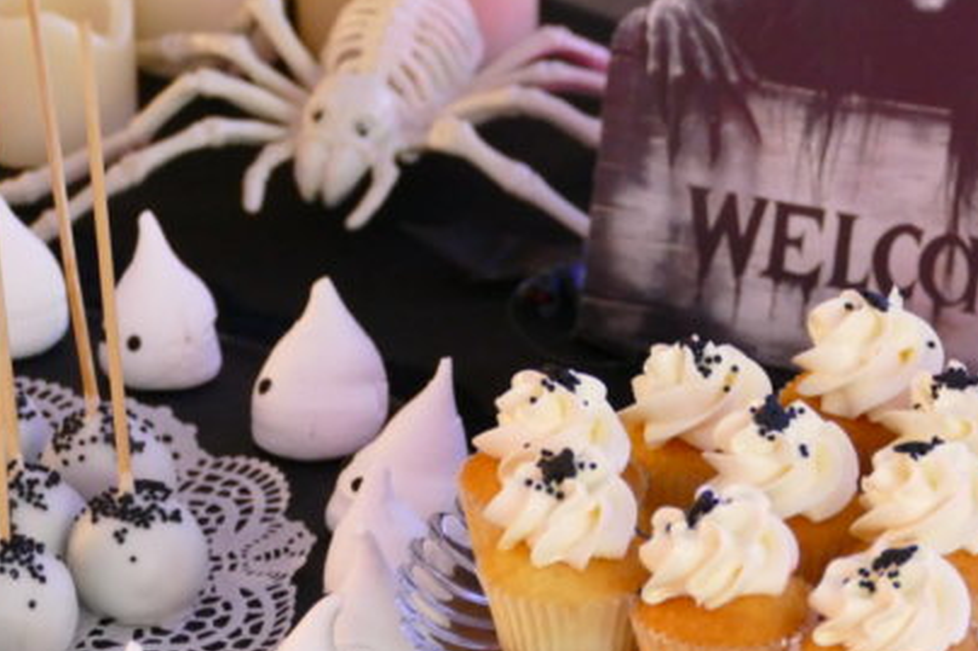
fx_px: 5974
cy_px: 402
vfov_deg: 6.2
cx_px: 822
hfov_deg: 9.3
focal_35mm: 220
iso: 2500
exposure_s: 1/5
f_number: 3.9
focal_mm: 45.89
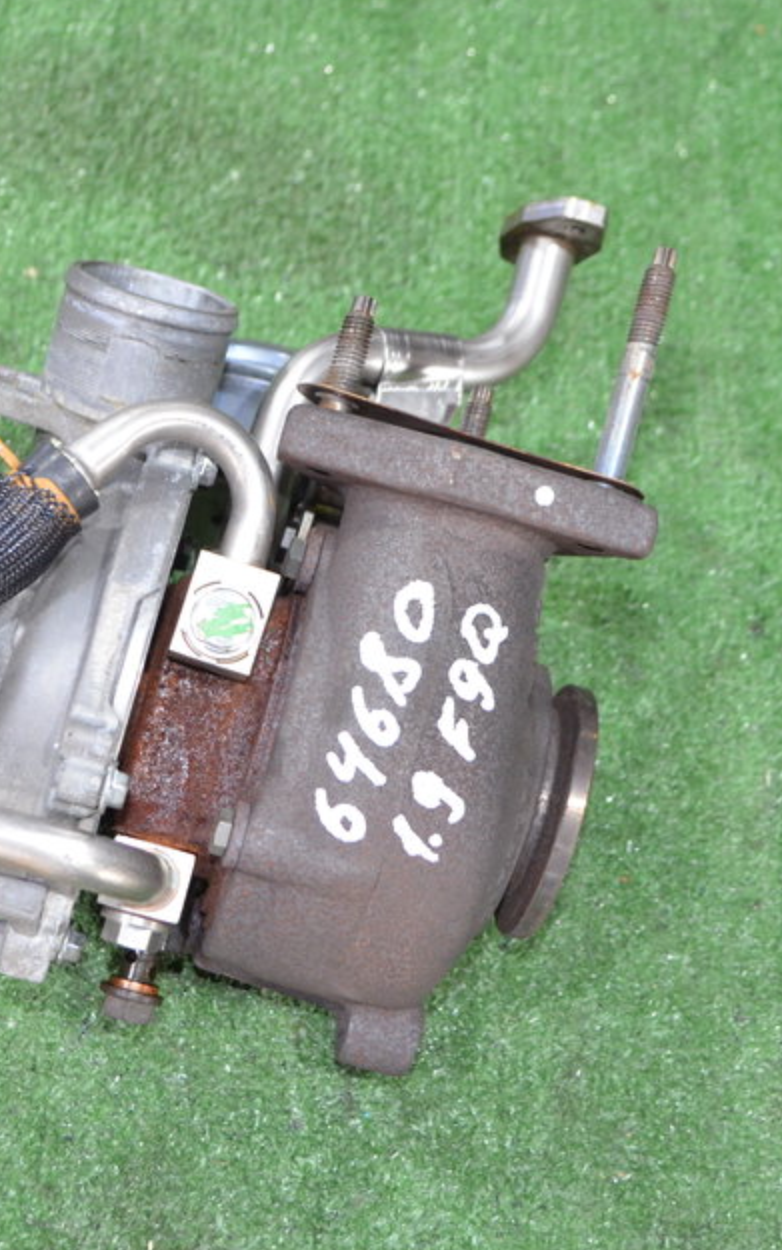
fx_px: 1874
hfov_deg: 23.5
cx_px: 306
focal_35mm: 55
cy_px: 638
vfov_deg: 36.9
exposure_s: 1/60
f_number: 4
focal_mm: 22
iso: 1100
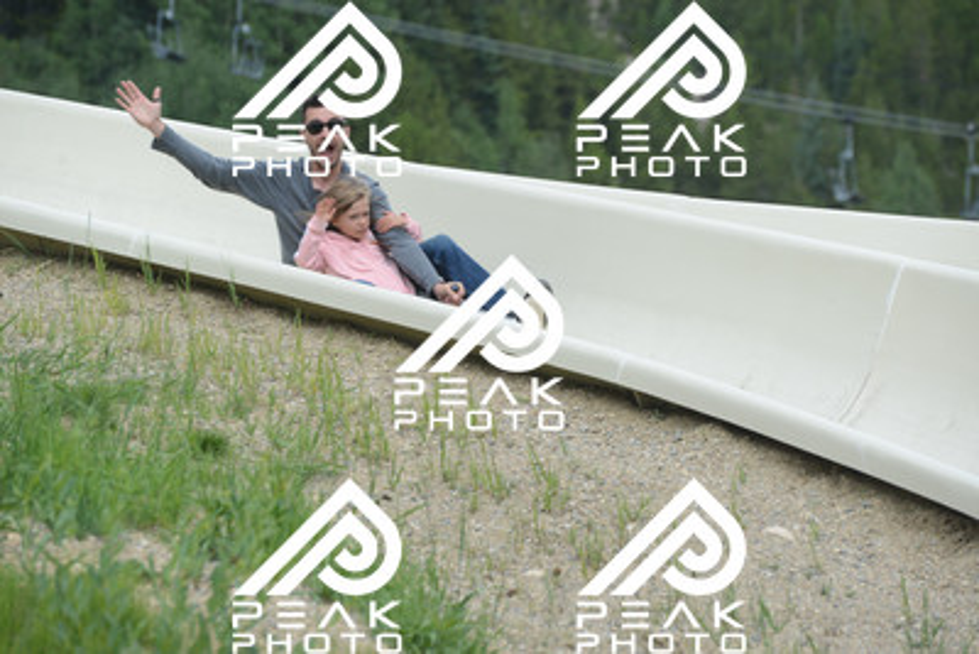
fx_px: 5305
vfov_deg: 7.0
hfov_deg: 10.5
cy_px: 327
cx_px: 490
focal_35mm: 195
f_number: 6.3
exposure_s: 1/640
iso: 320
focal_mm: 195
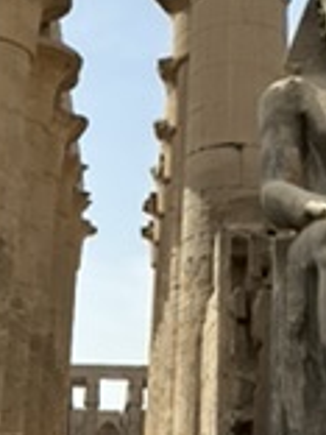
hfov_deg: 19.8
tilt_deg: +20.7
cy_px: 142
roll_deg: -1.1
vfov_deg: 26.2
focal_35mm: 74
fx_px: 929
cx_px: 242
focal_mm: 6.86
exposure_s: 1/5848
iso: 80
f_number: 1.78
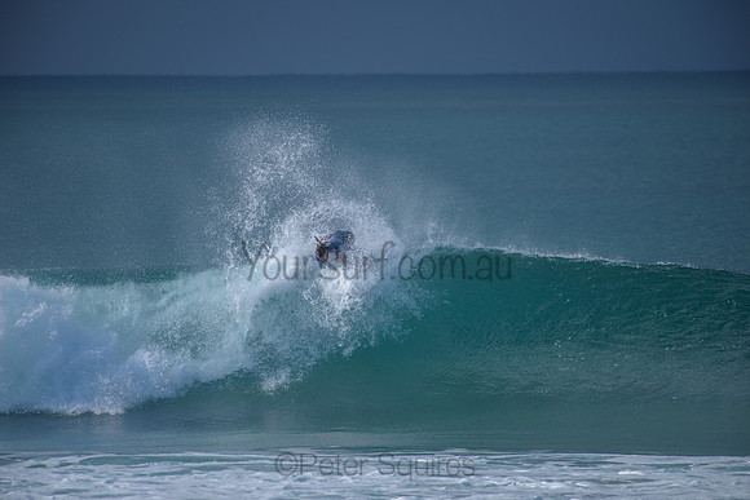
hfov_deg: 4.1
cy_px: 250
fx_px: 10568
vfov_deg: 2.7
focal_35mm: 507
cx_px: 375
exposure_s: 1/2000
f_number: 5.6
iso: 200
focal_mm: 500
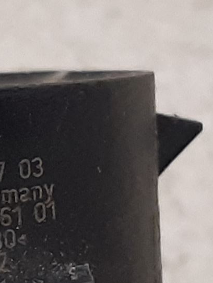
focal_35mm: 98
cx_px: -72
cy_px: 240
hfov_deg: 14.4
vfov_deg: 19.7
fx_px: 803
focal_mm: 3.93
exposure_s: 1/50
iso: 160
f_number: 1.7
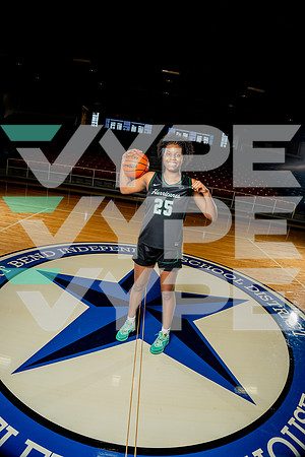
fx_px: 254
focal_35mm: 20
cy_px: 228
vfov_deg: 84.0
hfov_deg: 61.9
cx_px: 152
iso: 640
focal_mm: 20
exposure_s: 1/250
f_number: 5.6
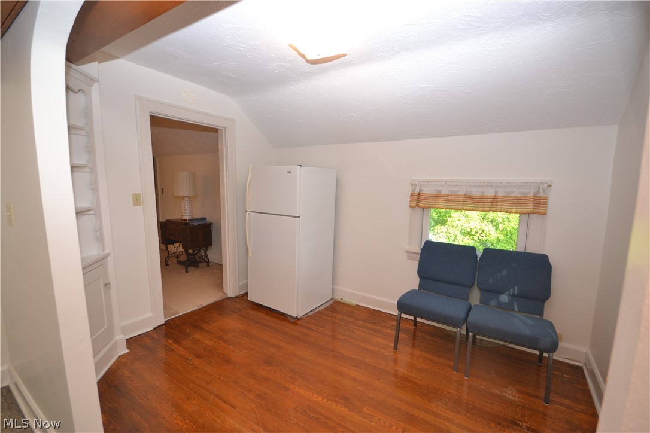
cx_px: 325
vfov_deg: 77.3
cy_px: 216
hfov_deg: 100.4
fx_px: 271
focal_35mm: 15
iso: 400
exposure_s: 1/60
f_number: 5.6
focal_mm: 10
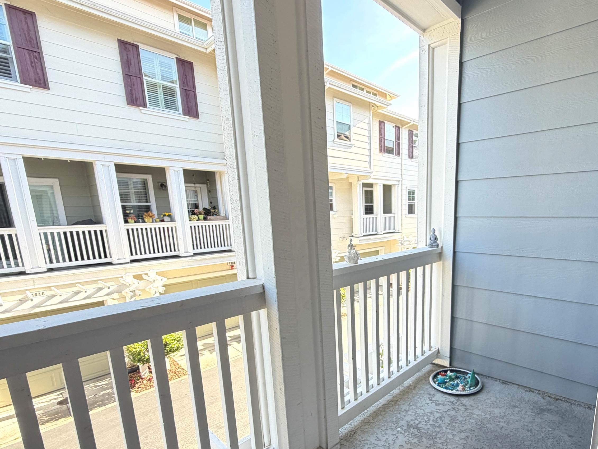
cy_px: 274
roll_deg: +1.4
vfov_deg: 67.8
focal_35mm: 19
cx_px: 368
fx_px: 328
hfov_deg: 83.3
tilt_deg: -10.7
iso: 160
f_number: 2.2
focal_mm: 2.22
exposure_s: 1/121
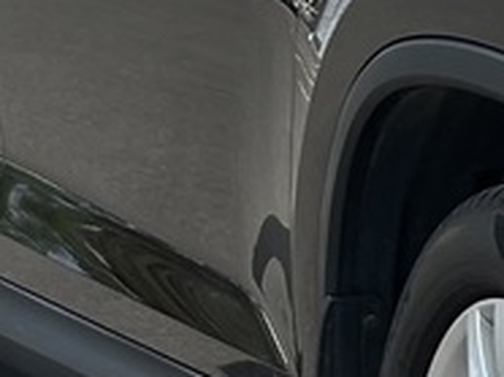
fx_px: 5409
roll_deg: -1.0
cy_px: -212
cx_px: 1011
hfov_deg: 5.2
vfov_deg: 4.0
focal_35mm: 372
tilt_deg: -2.1
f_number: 1.78
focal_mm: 6.86
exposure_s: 1/1212
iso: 64
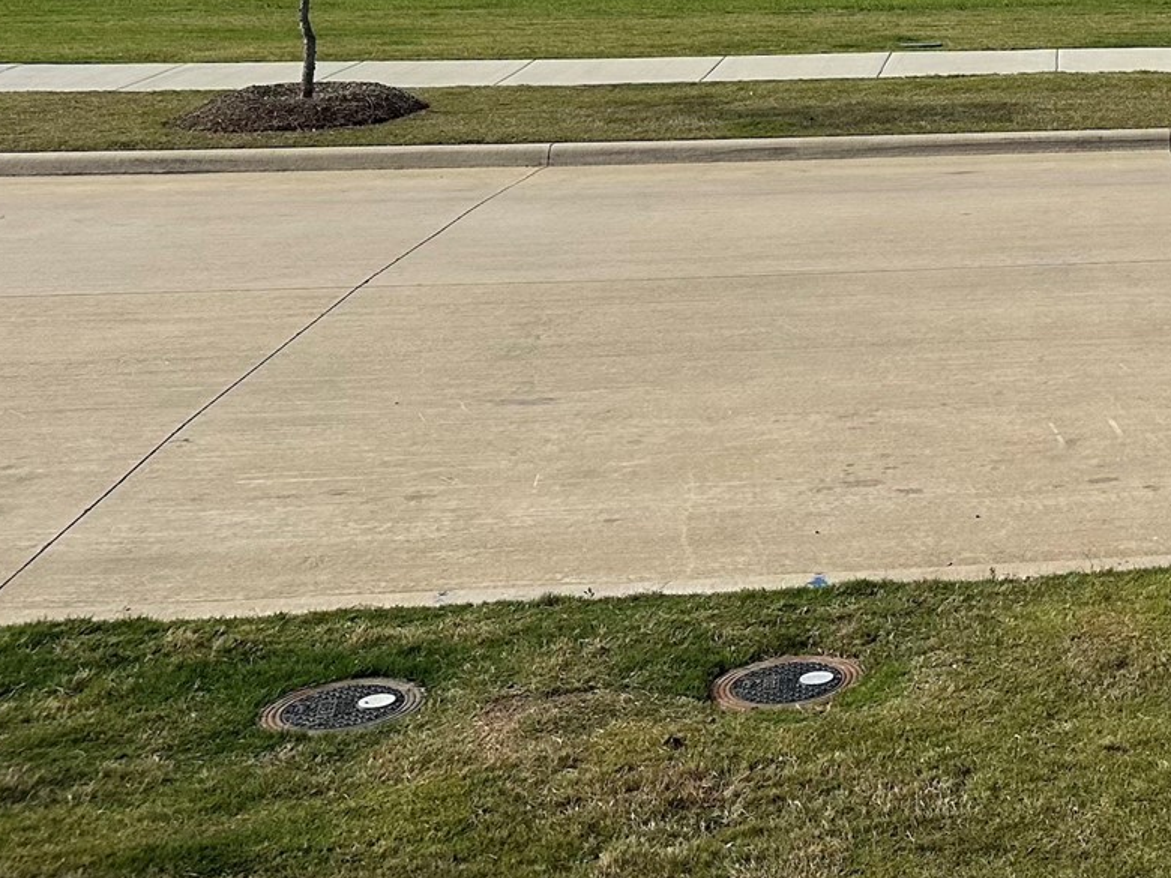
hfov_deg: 27.6
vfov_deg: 21.4
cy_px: -218
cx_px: 1349
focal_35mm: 63
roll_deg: -1.4
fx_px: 2131
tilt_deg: +0.4
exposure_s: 1/6623
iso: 80
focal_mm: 6.86
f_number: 1.78
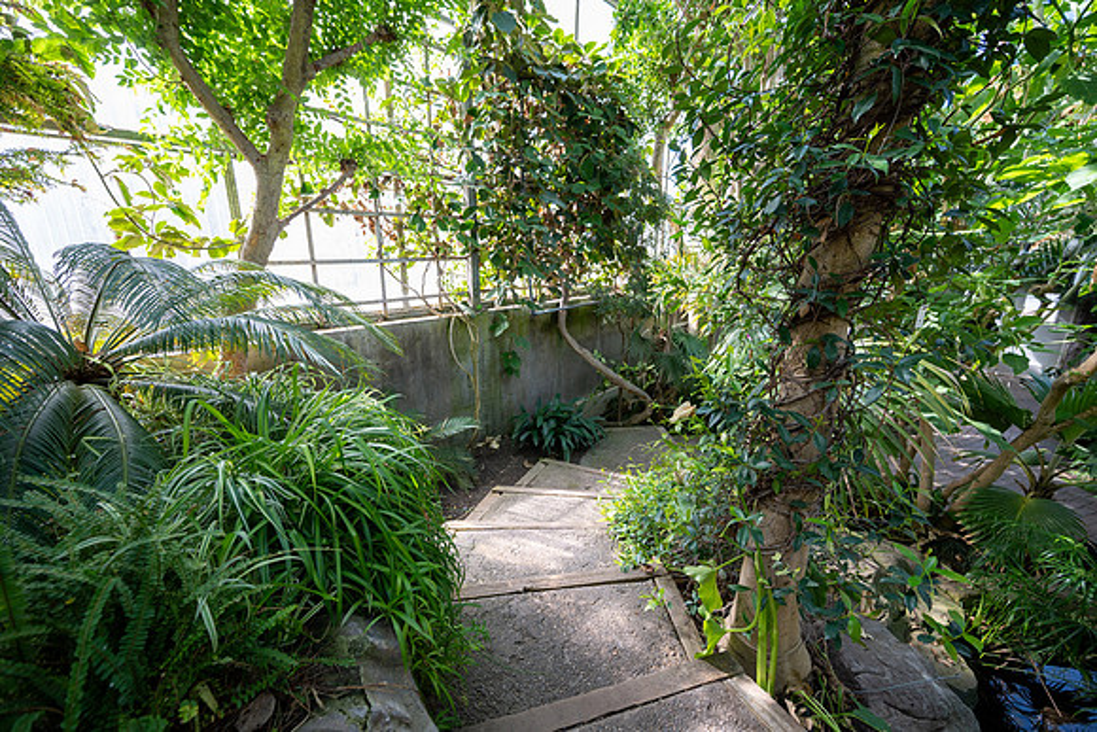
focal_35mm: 14
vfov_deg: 81.2
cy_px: 366
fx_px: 427
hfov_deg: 104.2
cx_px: 548
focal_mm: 14
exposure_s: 1/160
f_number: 4
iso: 200
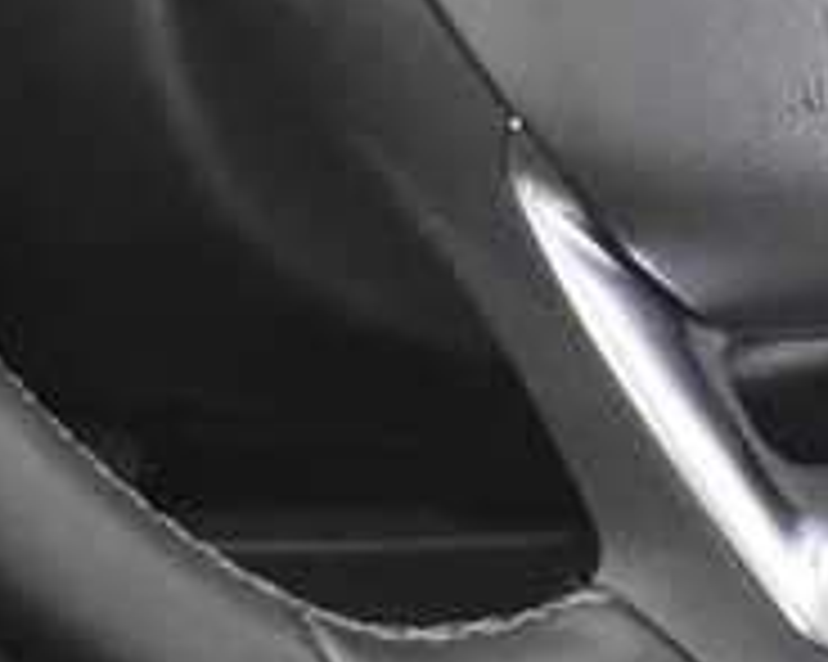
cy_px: 254
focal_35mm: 235
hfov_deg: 8.2
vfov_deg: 6.6
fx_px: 5756
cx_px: 850
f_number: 3
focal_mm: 24
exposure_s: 1/40
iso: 7200
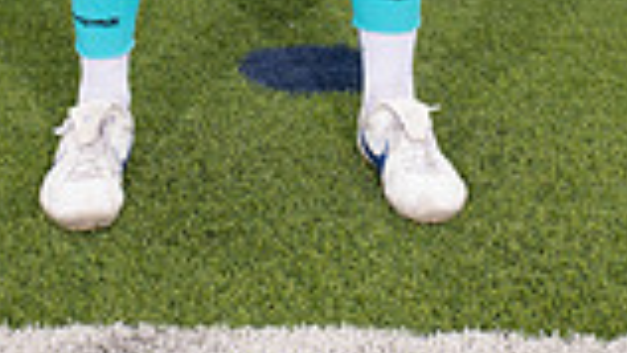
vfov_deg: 9.1
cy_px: -508
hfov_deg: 18.0
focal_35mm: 119
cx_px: 254
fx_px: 1979
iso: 125
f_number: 7.1
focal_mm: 40
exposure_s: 1/400
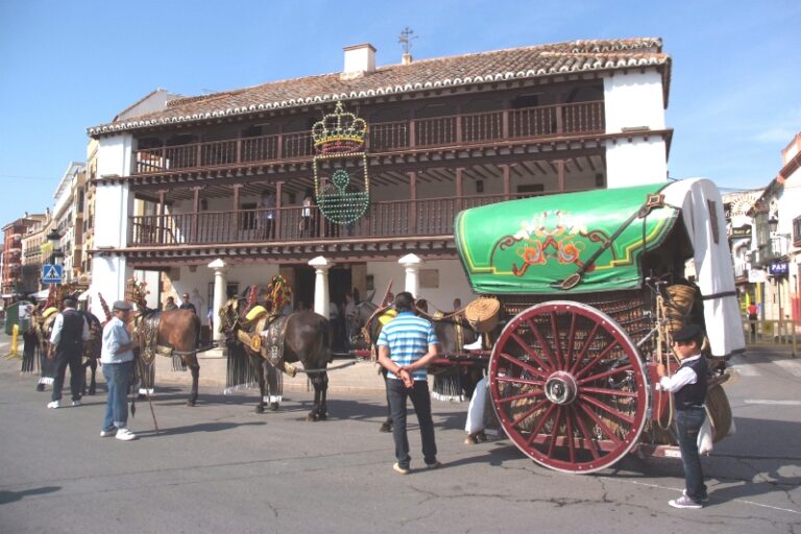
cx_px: 400
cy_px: 267
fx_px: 601
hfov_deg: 67.4
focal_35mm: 27
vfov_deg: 47.9
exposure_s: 1/1250
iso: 160
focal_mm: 18
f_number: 5
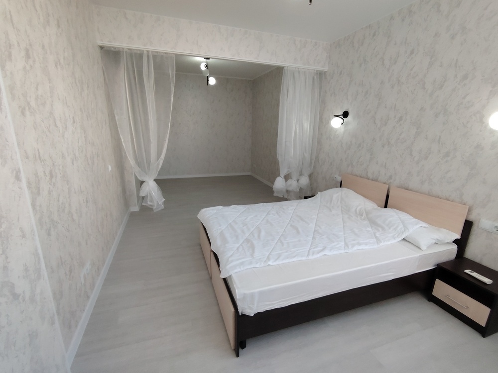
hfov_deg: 91.0
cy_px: 186
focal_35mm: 17
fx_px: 245
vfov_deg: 74.7
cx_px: 249
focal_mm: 1.42
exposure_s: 1/100
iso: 146
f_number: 2.2
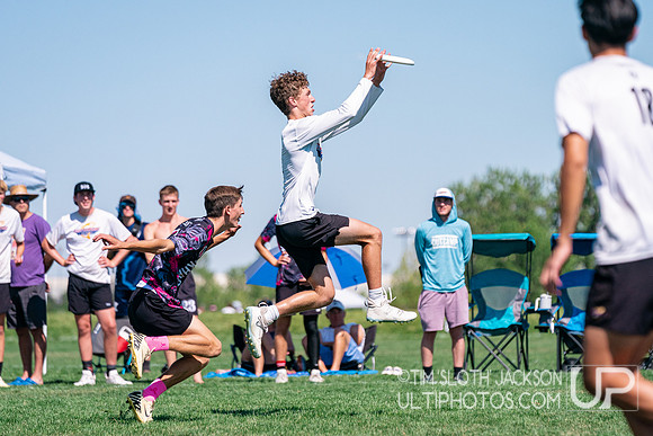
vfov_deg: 5.5
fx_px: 4544
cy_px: 207
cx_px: 376
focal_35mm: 250
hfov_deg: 8.2
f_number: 4
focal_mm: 200
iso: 640
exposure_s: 1/10000
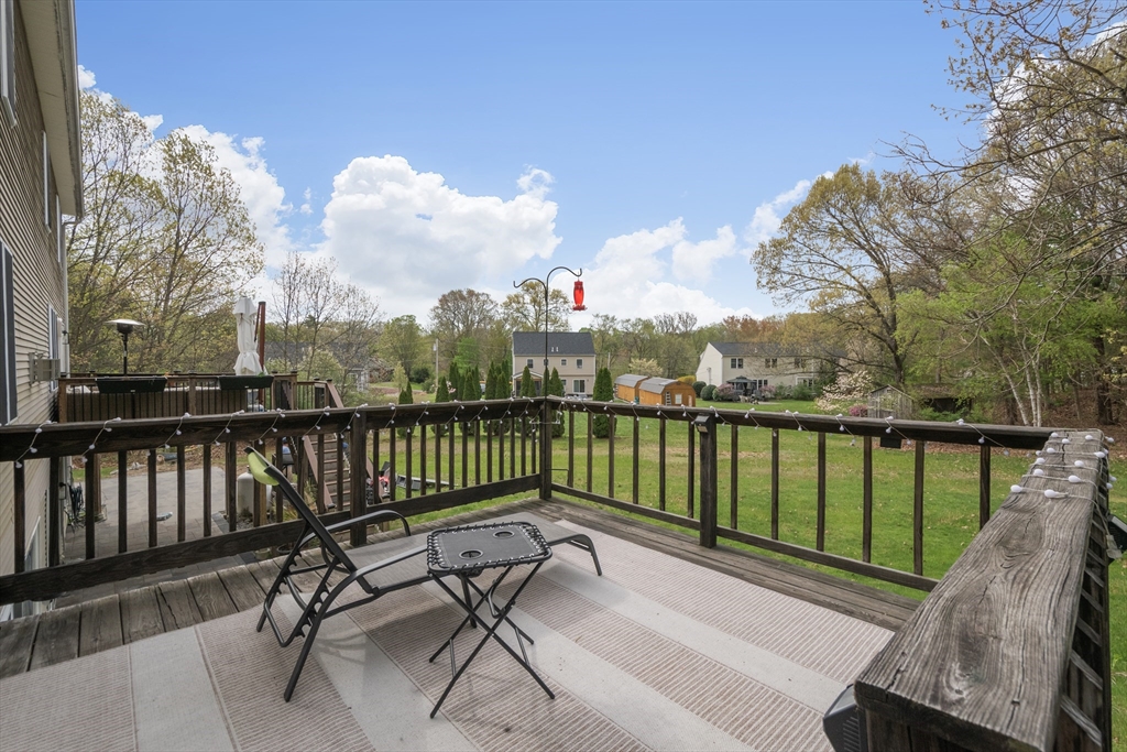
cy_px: 376
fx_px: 470
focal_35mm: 15
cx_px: 564
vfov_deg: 77.3
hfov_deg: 100.4
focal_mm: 10
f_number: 8
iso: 250
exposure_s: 1/800
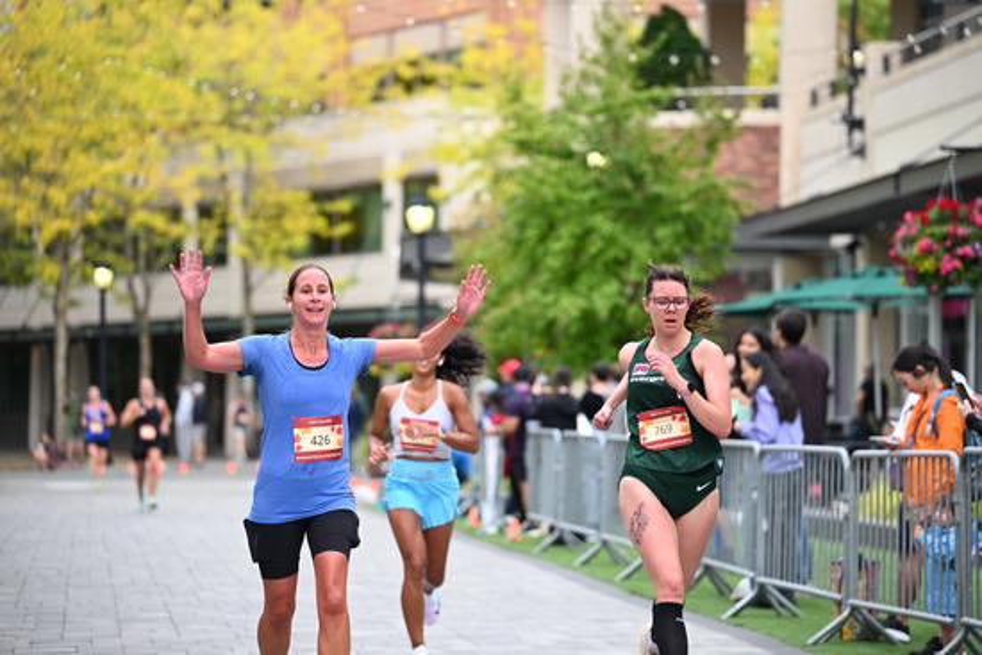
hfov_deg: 16.4
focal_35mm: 125
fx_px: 3410
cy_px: 328
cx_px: 491
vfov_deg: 11.0
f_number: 2.8
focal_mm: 125
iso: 640
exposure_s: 1/1600
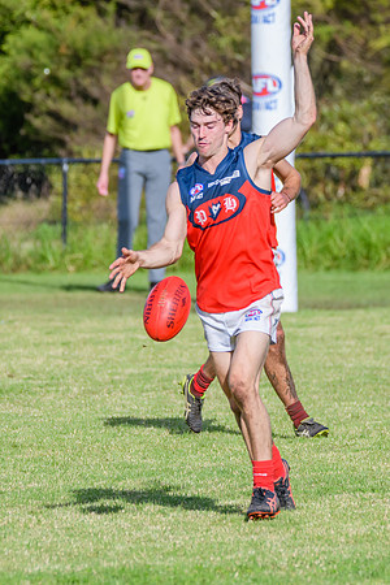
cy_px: 302
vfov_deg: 3.2
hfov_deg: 2.2
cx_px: 216
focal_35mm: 635
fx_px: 10325
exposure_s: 1/2000
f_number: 7.1
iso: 800
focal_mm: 350
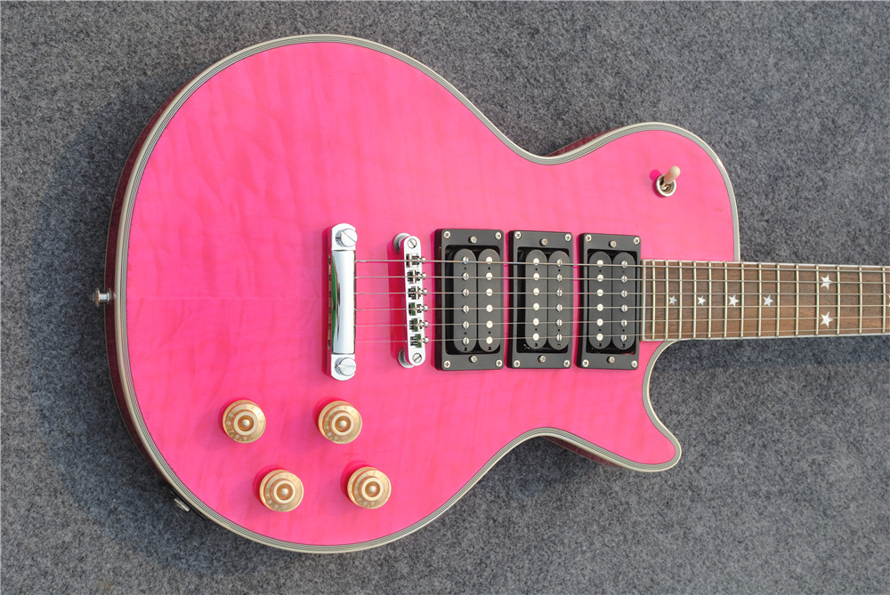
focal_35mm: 69
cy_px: 298
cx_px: 445
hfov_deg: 29.2
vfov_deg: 19.8
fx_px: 1708
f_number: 7.1
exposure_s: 1/200
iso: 100
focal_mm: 46
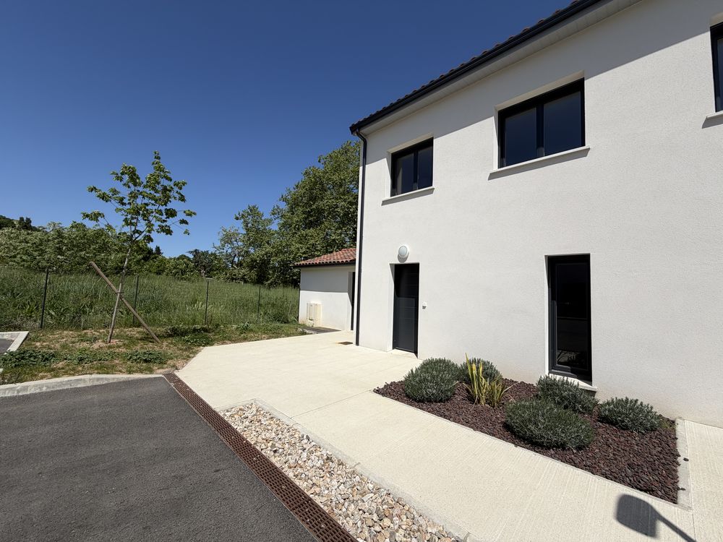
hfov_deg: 102.1
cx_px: 362
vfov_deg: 85.7
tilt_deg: +4.1
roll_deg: -2.3
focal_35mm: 14
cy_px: 271
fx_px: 292
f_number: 2.2
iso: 25
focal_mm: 2.22
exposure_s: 1/1848
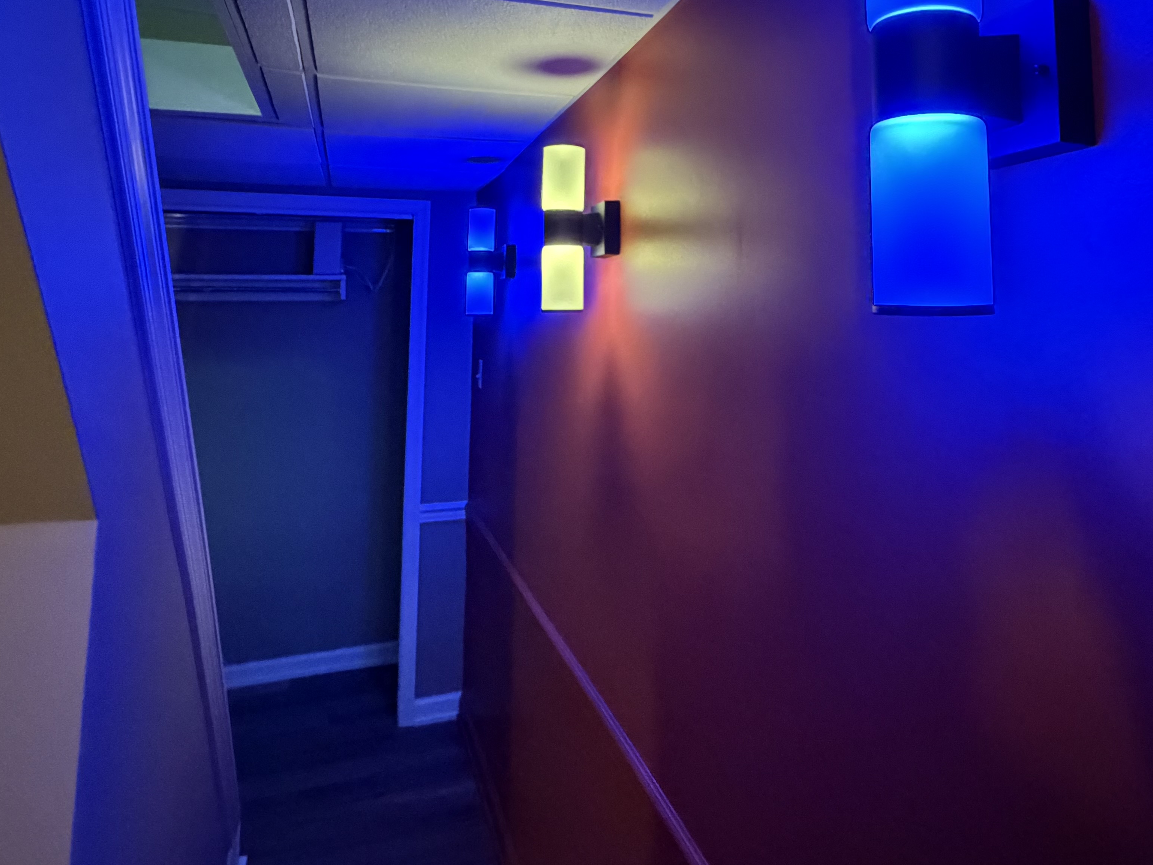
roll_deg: +0.5
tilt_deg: +7.3
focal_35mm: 26
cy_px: 209
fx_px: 866
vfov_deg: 50.7
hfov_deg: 66.5
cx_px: 704
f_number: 2.2
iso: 1250
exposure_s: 1/59
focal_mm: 2.22
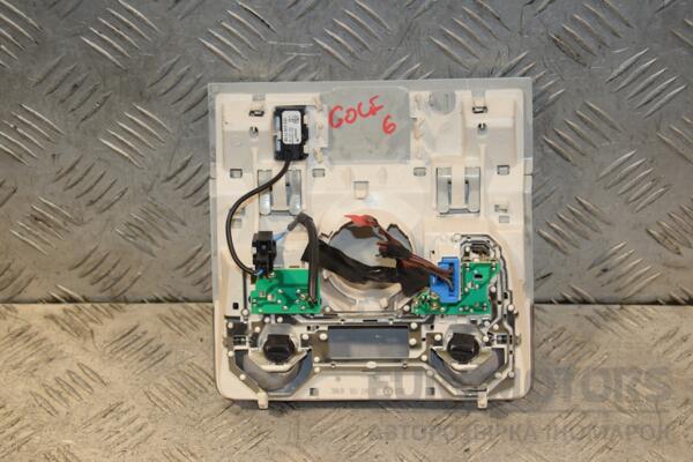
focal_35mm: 78
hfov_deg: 26.0
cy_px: 231
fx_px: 1501
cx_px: 346
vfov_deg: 17.5
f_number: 6.3
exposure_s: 1/200
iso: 800
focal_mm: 52
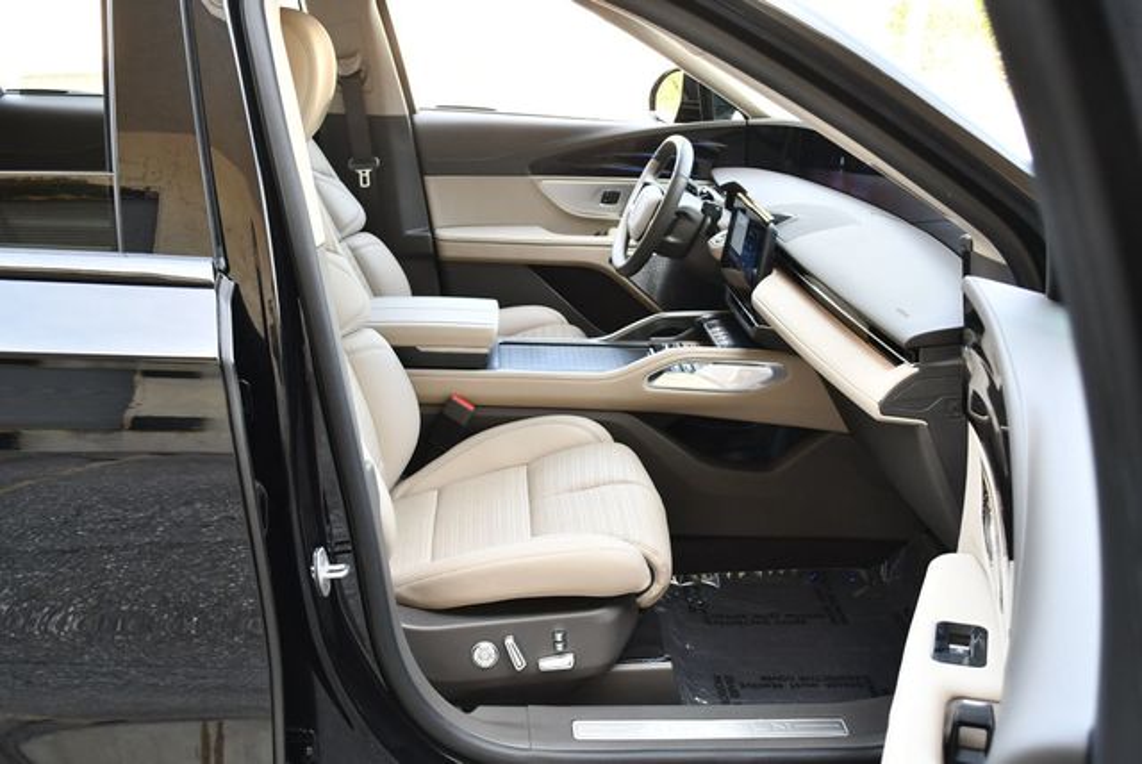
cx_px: 571
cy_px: 382
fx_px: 1143
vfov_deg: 36.9
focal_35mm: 36
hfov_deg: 53.1
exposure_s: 1/250
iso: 640
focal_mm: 18
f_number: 3.5
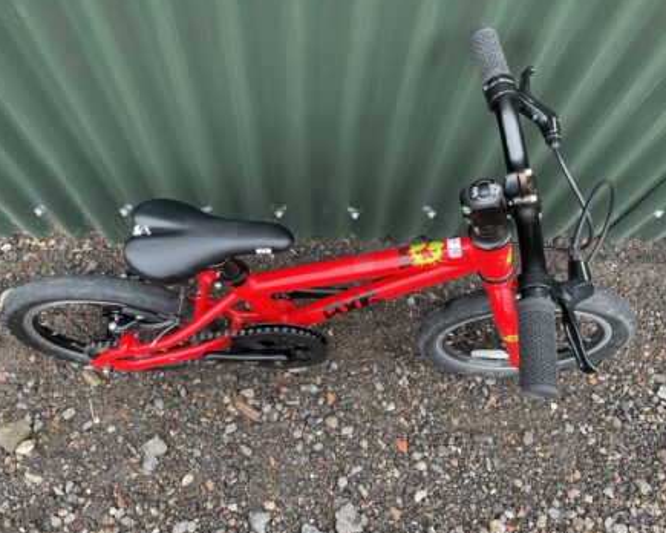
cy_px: 268
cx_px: 311
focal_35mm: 28
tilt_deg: -68.7
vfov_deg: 51.5
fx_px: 552
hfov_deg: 62.2
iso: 32
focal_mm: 4.2
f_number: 1.6
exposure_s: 1/262
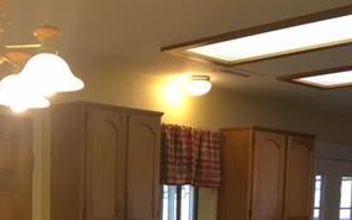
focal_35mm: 69
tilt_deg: -7.2
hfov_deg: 29.5
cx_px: 112
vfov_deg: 17.7
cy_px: 279
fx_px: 662
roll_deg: -2.0
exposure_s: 1/30
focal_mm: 4.15
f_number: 2.2
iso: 40
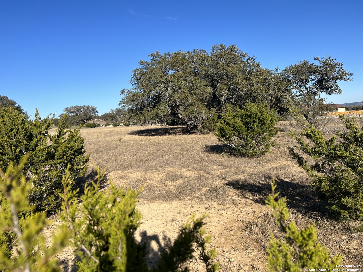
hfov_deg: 67.3
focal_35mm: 26
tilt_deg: -3.9
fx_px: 273
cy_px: 136
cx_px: 182
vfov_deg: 53.1
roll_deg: +5.1
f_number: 1.5
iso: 50
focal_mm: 5.7
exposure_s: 1/4274
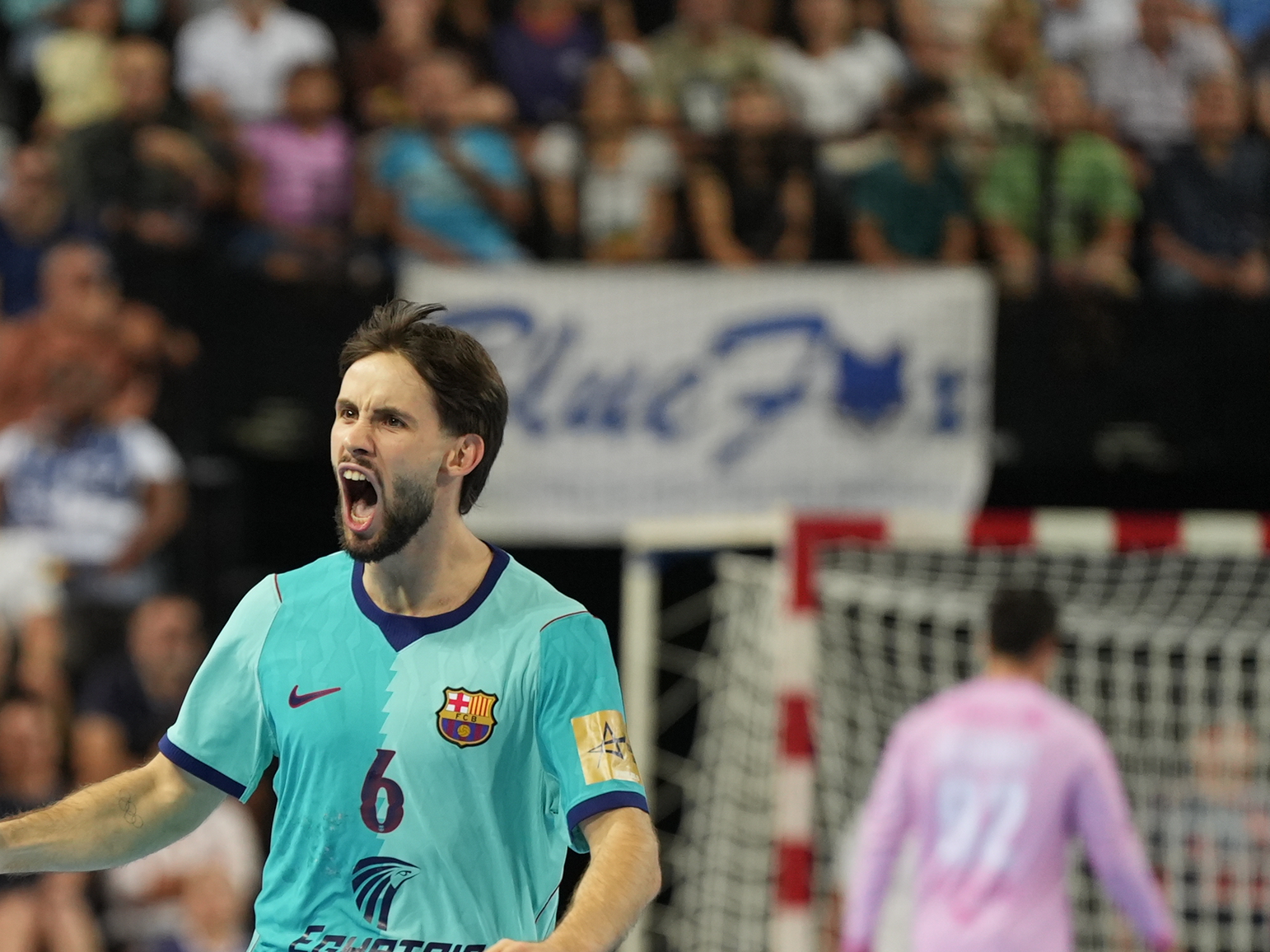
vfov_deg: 3.4
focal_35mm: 437
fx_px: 16030
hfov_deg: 4.5
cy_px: 894
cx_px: 254
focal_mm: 200
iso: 1600
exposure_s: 1/1000
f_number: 2.8
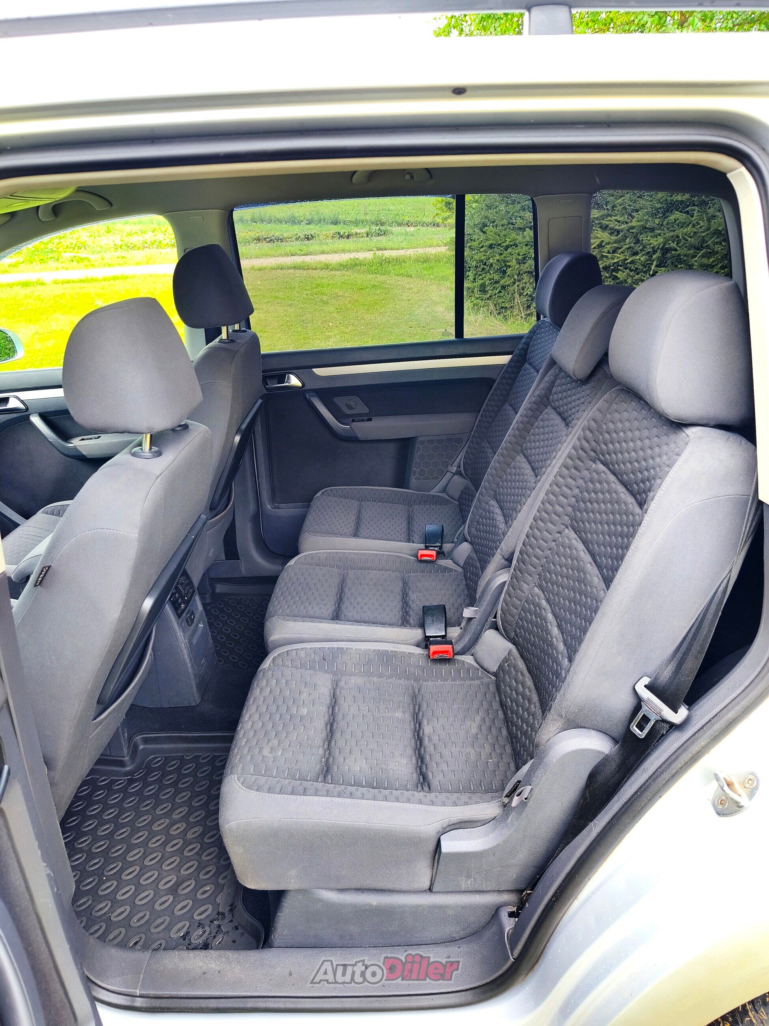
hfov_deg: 58.9
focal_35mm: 23
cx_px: 384
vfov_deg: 73.9
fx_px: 681
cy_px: 513
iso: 100
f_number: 1.65
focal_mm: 6.18
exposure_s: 1/99.9
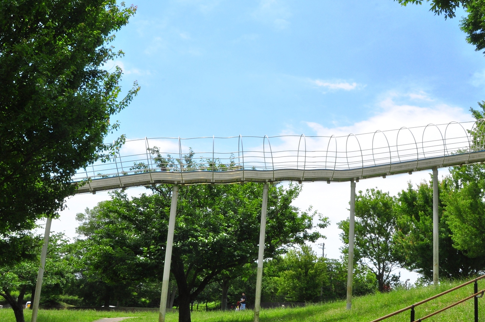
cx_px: 256
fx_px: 498
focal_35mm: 37
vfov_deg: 35.8
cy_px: 186
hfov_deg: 51.9
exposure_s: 1/100
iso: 400
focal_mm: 18
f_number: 22
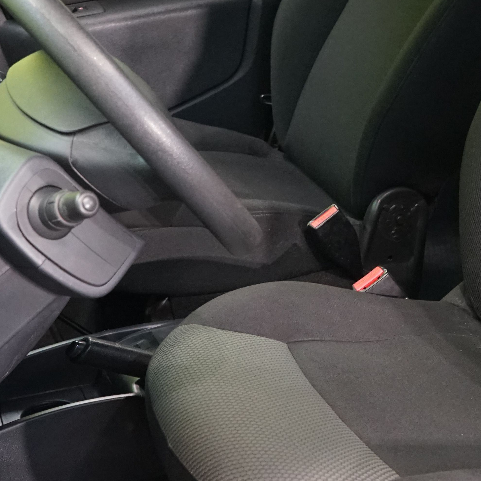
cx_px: 383
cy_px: 208
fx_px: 1258
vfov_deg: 21.6
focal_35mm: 80
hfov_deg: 21.4
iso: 3200
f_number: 6.3
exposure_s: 1/40
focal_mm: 31
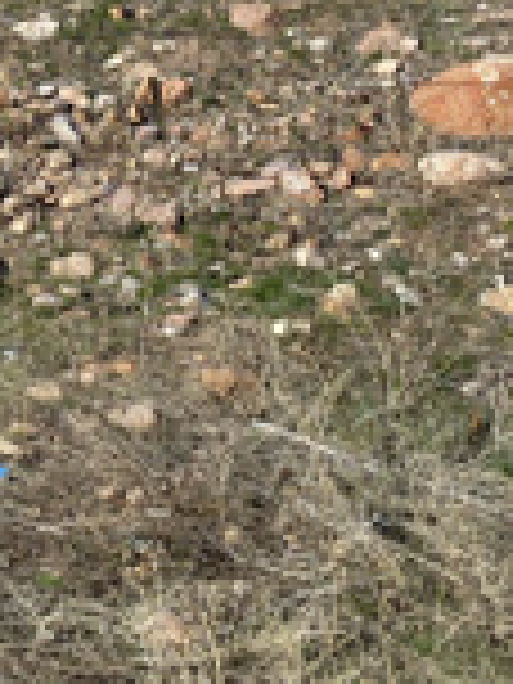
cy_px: -220
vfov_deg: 21.4
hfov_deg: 16.9
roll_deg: -3.6
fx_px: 1620
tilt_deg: +5.9
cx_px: -171
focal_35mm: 82
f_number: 1.8
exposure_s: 1/2625
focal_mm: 4.25
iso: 32
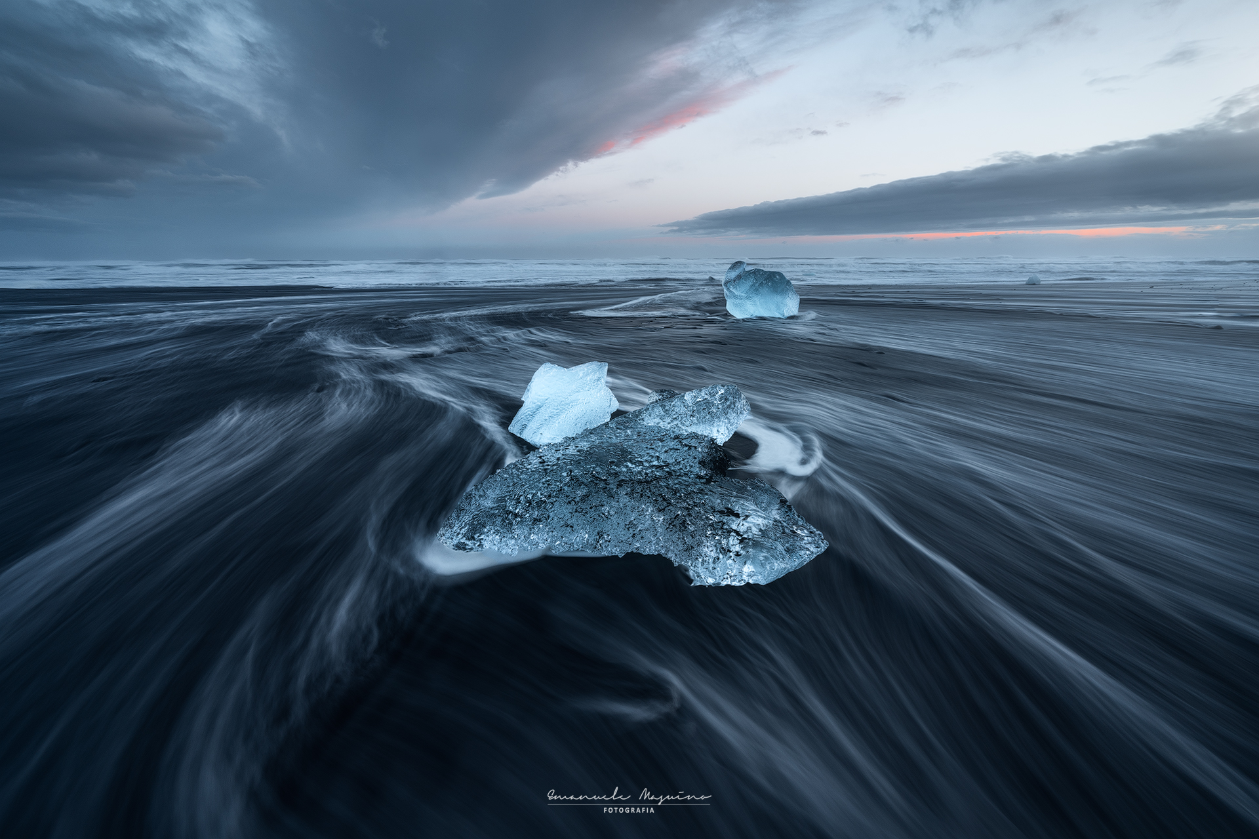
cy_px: 420
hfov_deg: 104.3
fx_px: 490
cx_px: 630
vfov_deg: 81.2
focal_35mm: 14
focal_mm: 14
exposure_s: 1
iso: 50
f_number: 11
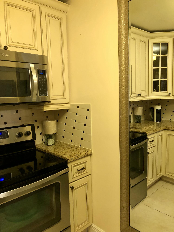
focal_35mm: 28
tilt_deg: -8.4
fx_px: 188
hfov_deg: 49.7
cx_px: 87
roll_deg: +1.5
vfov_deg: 63.4
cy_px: 116
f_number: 1.8
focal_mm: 3.99
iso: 100
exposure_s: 1/12
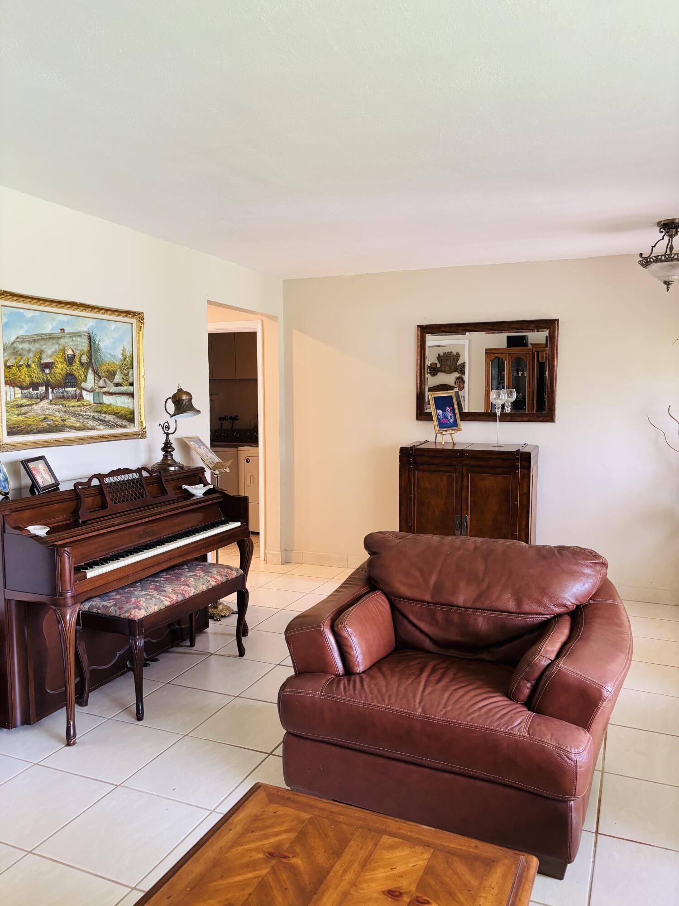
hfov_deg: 53.1
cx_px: 340
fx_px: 680
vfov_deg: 67.3
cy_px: 453
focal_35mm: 26
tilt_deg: -4.4
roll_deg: -0.3
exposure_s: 1/60
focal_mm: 5.96
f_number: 1.6
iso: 200
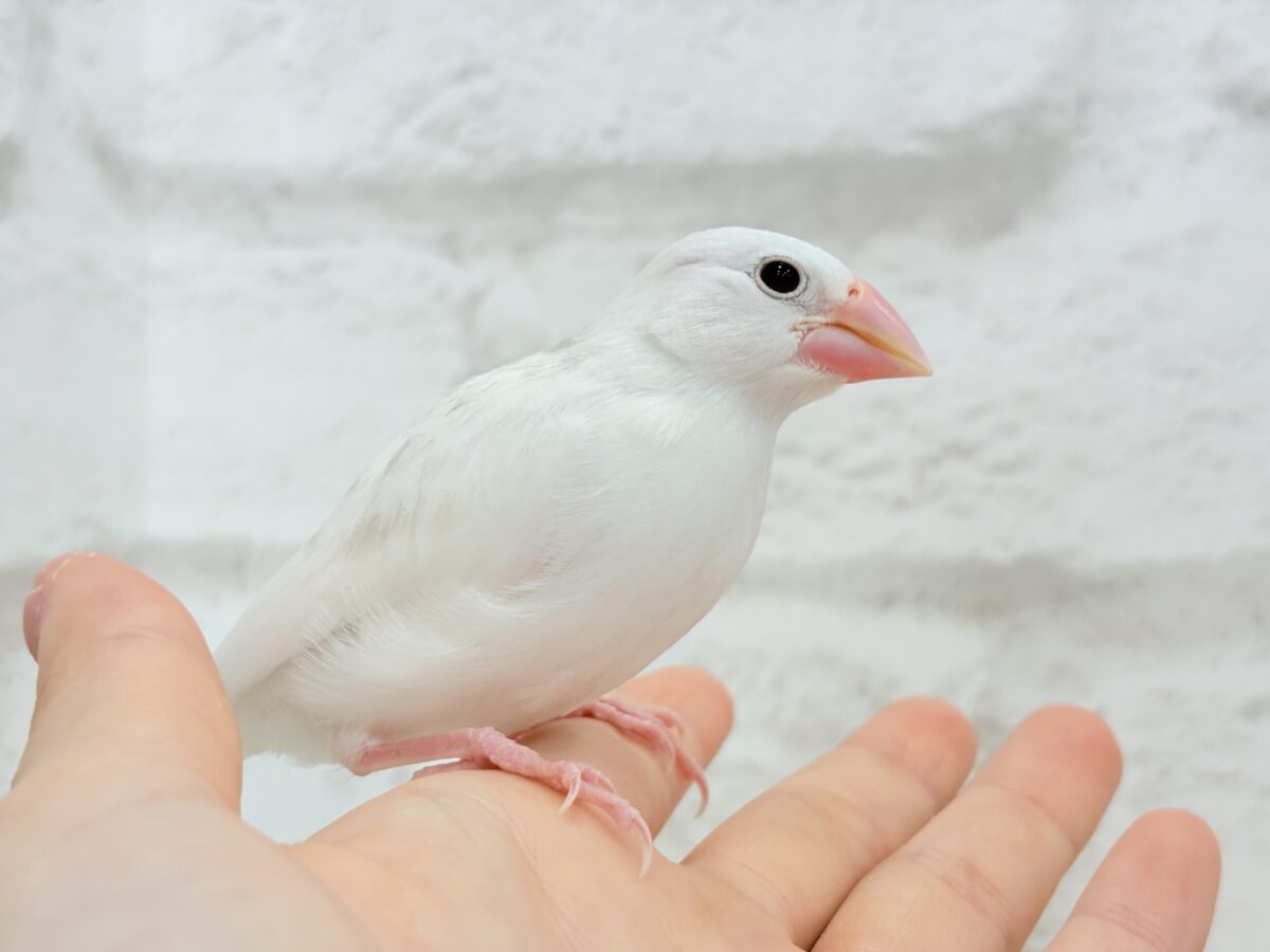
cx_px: 635
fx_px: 1908
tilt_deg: +0.8
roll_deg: +0.7
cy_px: 476
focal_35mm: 52
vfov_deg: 28.0
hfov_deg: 36.8
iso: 50
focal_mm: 5.96
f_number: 1.6
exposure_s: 1/100
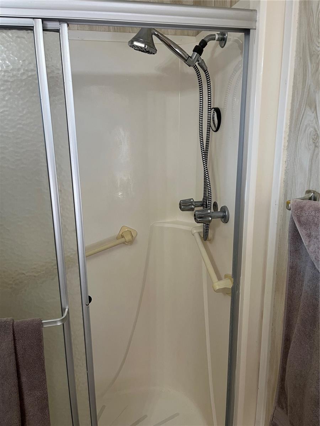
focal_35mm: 26
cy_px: 213
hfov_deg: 53.1
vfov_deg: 67.3
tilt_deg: -14.8
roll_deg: +1.3
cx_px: 160
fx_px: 320
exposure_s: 1/60
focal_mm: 5.1
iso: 100
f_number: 1.6
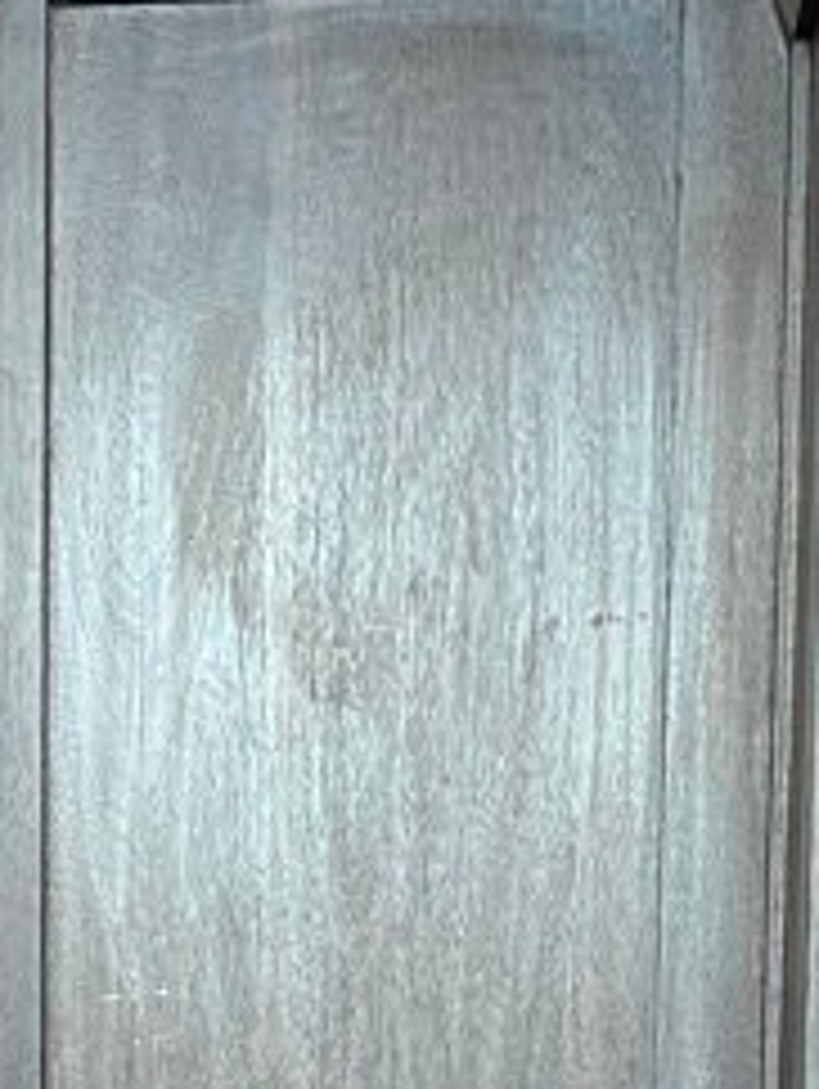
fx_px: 3464
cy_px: 1440
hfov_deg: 13.4
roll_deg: +1.0
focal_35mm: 110
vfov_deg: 16.8
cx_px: 148
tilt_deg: -6.3
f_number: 1.6
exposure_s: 1/50
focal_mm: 5.1
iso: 200
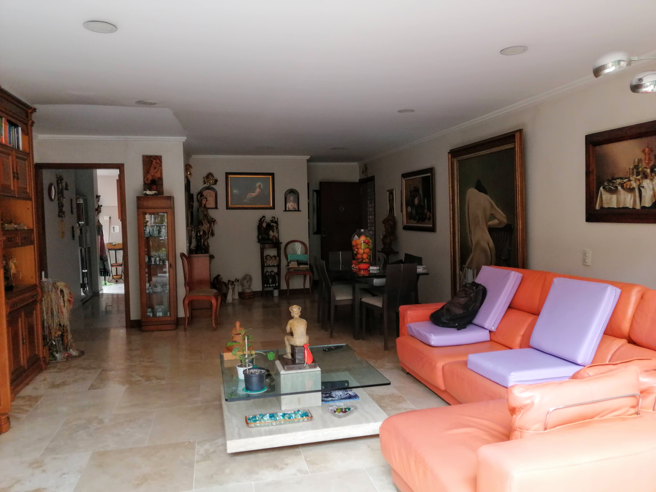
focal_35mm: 27
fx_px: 512
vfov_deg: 51.4
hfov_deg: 65.3
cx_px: 328
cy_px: 246
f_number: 1.8
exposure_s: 1/60
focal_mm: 3.95
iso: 125
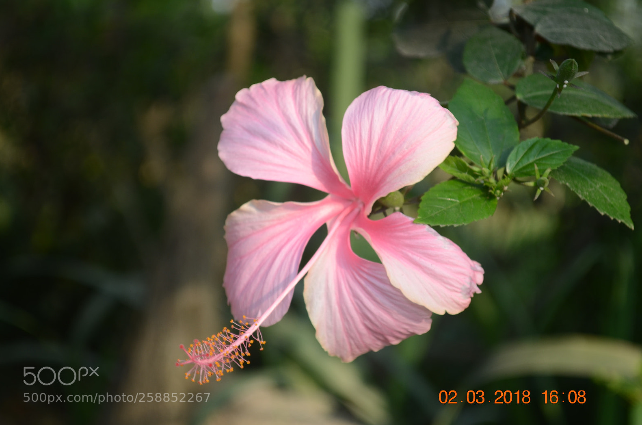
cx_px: 323
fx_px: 1486
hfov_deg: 24.4
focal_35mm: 84
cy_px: 214
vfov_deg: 16.3
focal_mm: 55
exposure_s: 1/100
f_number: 5.6
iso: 160
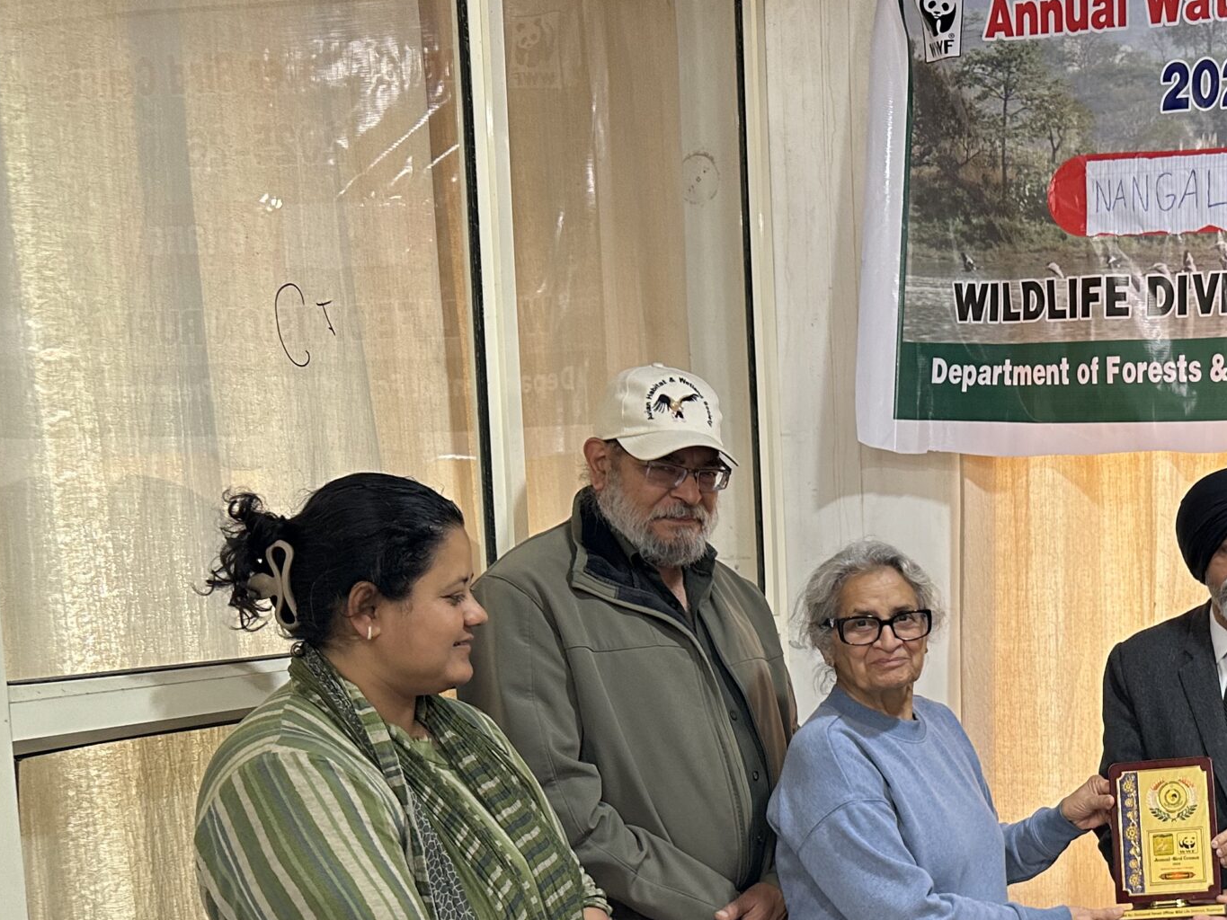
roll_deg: +0.1
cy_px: 740
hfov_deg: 39.0
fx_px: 1595
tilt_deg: -6.7
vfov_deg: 31.3
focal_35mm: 45
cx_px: 1114
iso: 250
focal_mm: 6.86
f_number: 1.78
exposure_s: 1/66
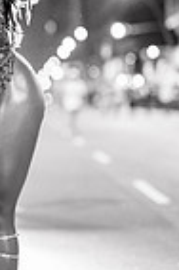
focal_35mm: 159
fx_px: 1192
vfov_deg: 12.9
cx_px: -36
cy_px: 53
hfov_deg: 8.5
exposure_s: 1/320
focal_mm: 50
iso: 2000
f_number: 1.2
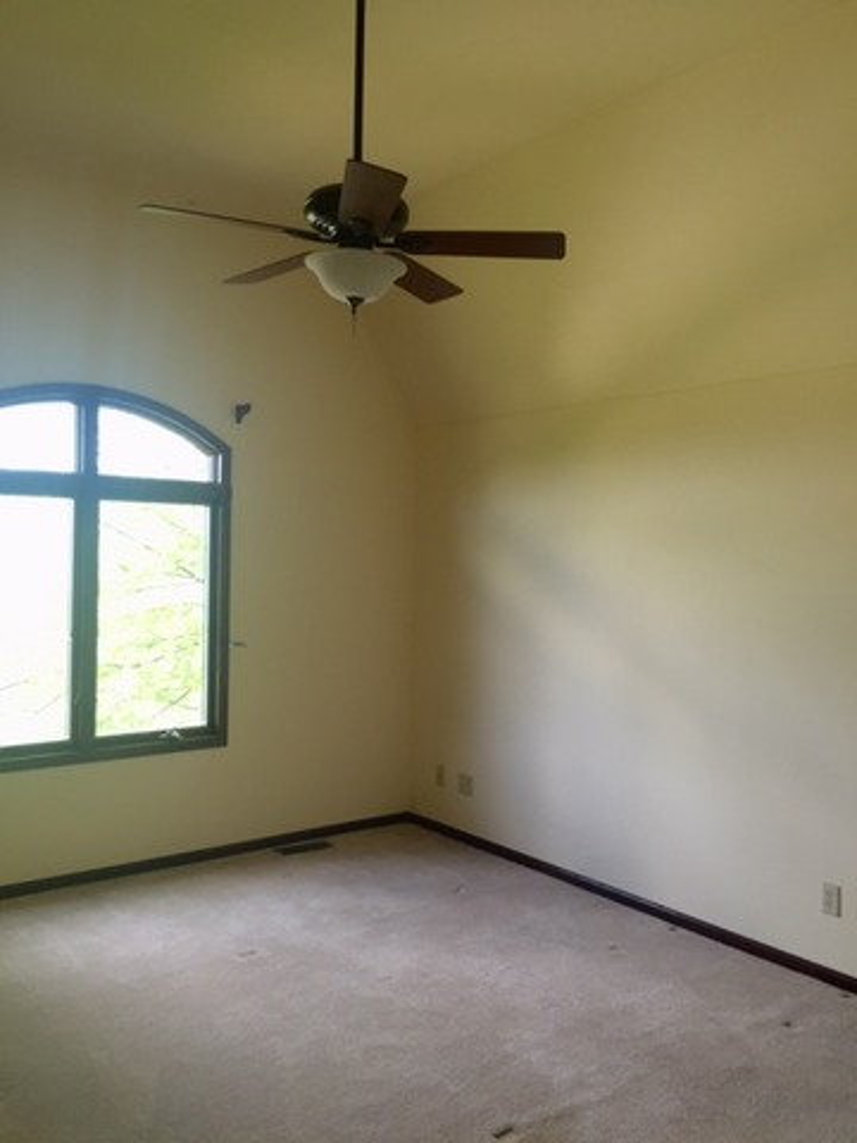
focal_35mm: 29
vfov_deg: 61.7
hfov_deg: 48.2
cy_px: 572
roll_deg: -1.2
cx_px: 428
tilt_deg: +1.2
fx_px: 957
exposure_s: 1/30
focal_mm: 4.15
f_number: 2.2
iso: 40
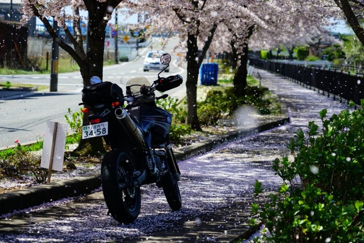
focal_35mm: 134
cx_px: 182
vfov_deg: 10.2
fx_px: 1355
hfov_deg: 15.3
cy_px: 122
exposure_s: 1/1000
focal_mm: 134
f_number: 6.3
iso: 320
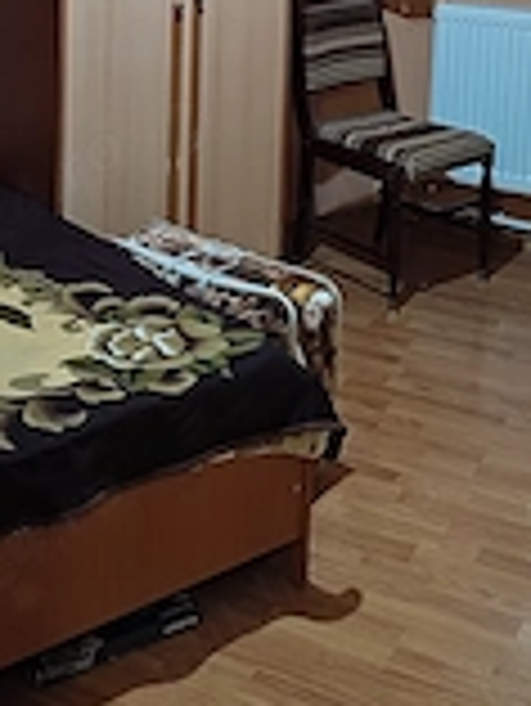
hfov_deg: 23.8
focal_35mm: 61
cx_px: 135
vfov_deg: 29.2
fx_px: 1246
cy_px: -31
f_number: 1.89
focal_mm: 5.89
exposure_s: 1/20
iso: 786
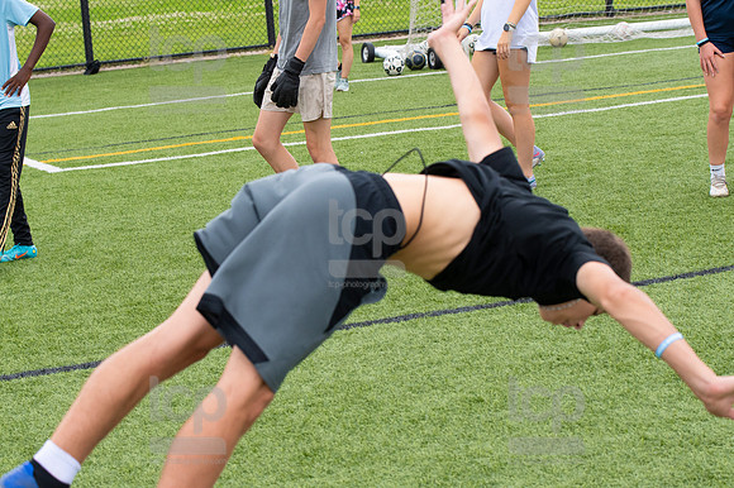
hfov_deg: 19.5
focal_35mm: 105
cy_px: 244
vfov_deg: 13.0
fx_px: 2140
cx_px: 367
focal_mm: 70
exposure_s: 1/1250
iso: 500
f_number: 5.6
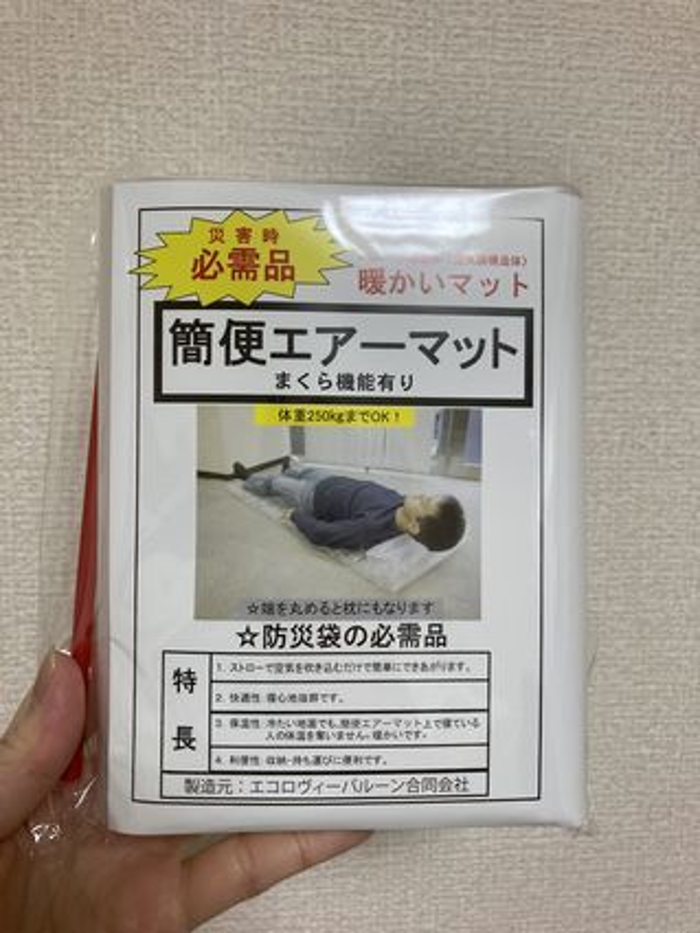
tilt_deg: -5.4
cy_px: 466
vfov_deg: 63.4
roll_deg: -2.3
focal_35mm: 28
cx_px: 350
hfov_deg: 49.8
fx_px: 755
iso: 100
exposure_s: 1/50
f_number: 1.8
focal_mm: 3.99
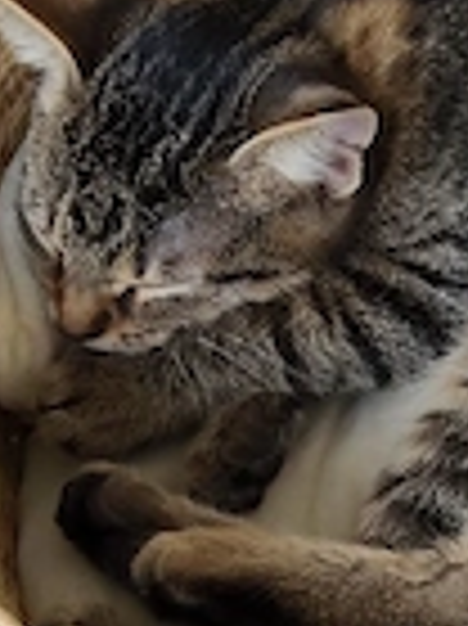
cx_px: 634
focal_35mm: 138
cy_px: 212
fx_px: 2491
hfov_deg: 10.5
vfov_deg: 14.3
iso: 310
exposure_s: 1/50
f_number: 1.7
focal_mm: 5.24
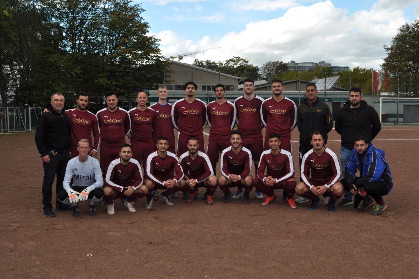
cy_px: 140
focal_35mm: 39
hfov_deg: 49.6
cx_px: 210
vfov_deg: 34.1
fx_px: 453
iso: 200
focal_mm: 26
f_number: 7.1
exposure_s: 1/200
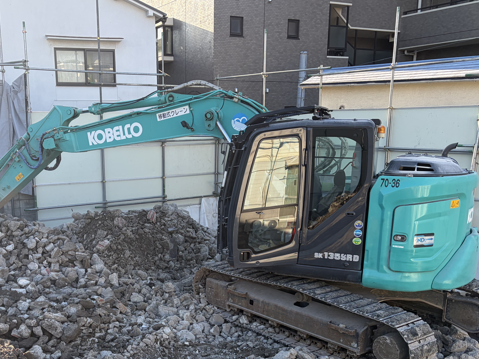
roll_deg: +1.3
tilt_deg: -12.4
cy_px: 256
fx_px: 554
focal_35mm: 40
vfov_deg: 35.4
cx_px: 184
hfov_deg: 46.4
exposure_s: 1/629
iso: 50
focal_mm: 5.96
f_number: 1.6
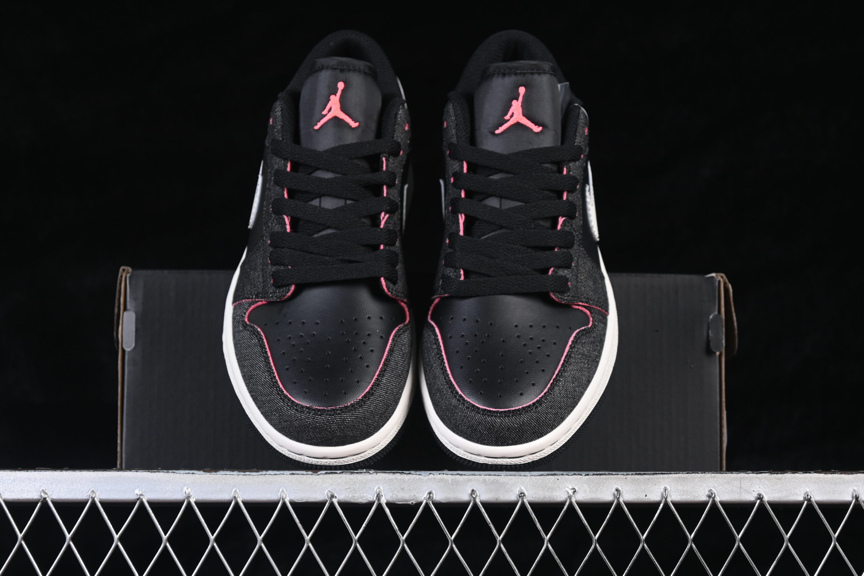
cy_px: 288
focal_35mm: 75
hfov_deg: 27.0
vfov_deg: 18.2
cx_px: 432
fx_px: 1800
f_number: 6.3
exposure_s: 1/60
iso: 160
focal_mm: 50
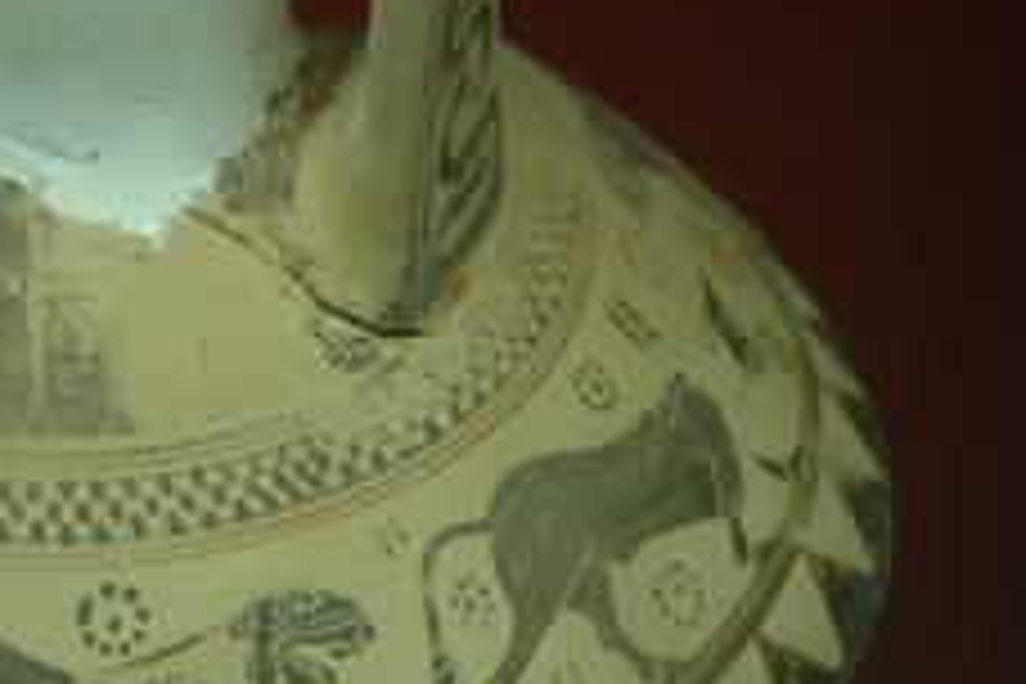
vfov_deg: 7.7
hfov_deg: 11.4
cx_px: 117
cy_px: 598
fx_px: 5101
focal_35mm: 179
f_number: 4.5
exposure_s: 1/30
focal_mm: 62
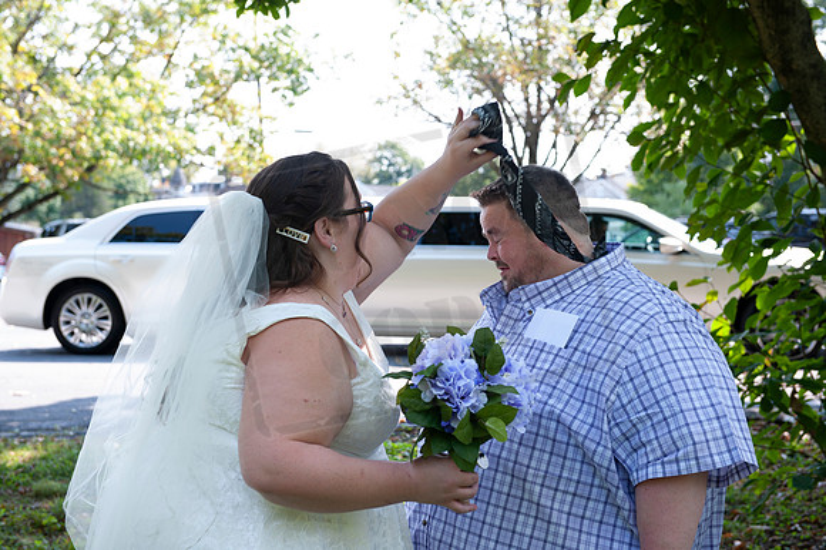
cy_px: 275
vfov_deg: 23.4
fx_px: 1330
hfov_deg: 34.5
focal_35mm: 58
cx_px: 413
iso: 100
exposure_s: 1/125
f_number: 5
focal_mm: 58
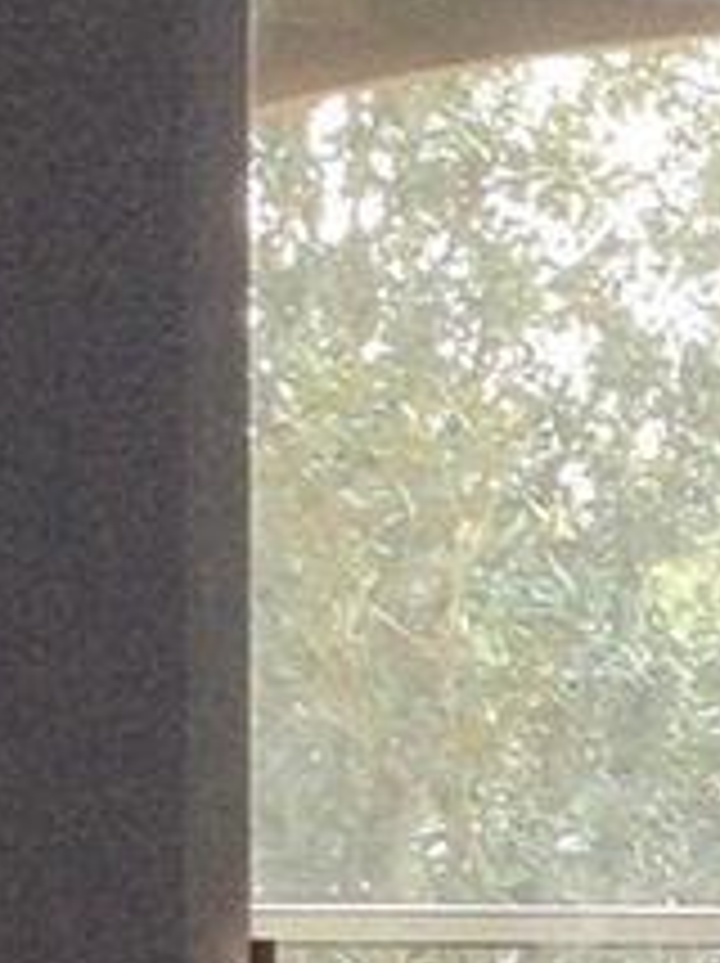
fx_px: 5141
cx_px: 1850
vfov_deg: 10.6
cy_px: 954
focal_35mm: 185
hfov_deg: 7.4
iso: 40
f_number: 2.4
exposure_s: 1/100
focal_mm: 3.3
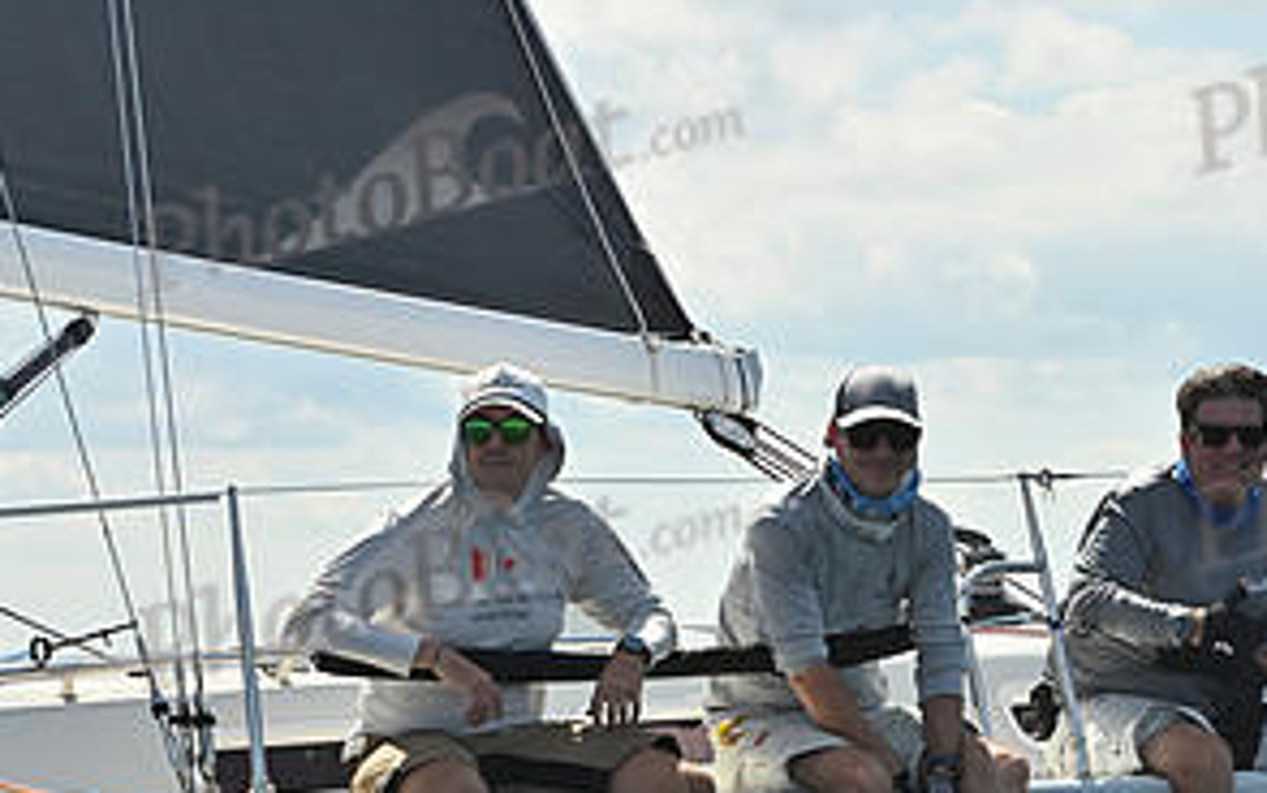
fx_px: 6598
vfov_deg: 6.9
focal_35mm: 191
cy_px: 743
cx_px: 970
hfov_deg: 10.9
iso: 250
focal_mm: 95
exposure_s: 1/1250
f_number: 7.1
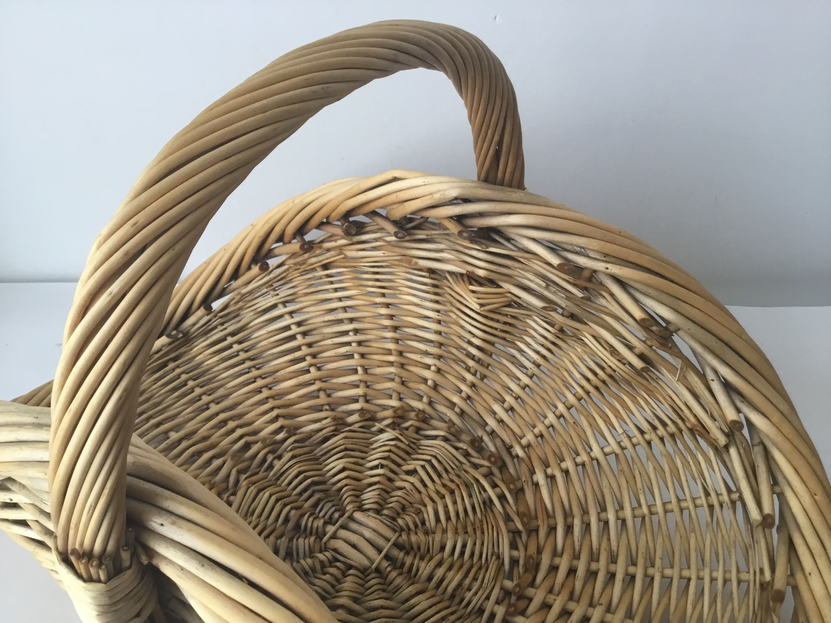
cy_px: 312
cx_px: 416
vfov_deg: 45.4
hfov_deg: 58.4
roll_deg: +3.3
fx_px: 744
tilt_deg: -35.7
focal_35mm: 31
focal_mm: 3.3
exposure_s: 1/33
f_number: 2.4
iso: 64
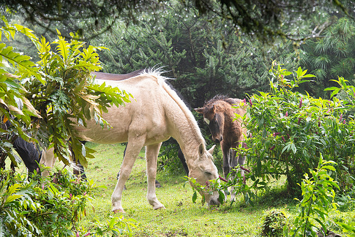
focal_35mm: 140
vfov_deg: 9.8
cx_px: 178
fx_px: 1381
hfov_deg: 14.7
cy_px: 118
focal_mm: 140
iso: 800
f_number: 9
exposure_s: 1/200
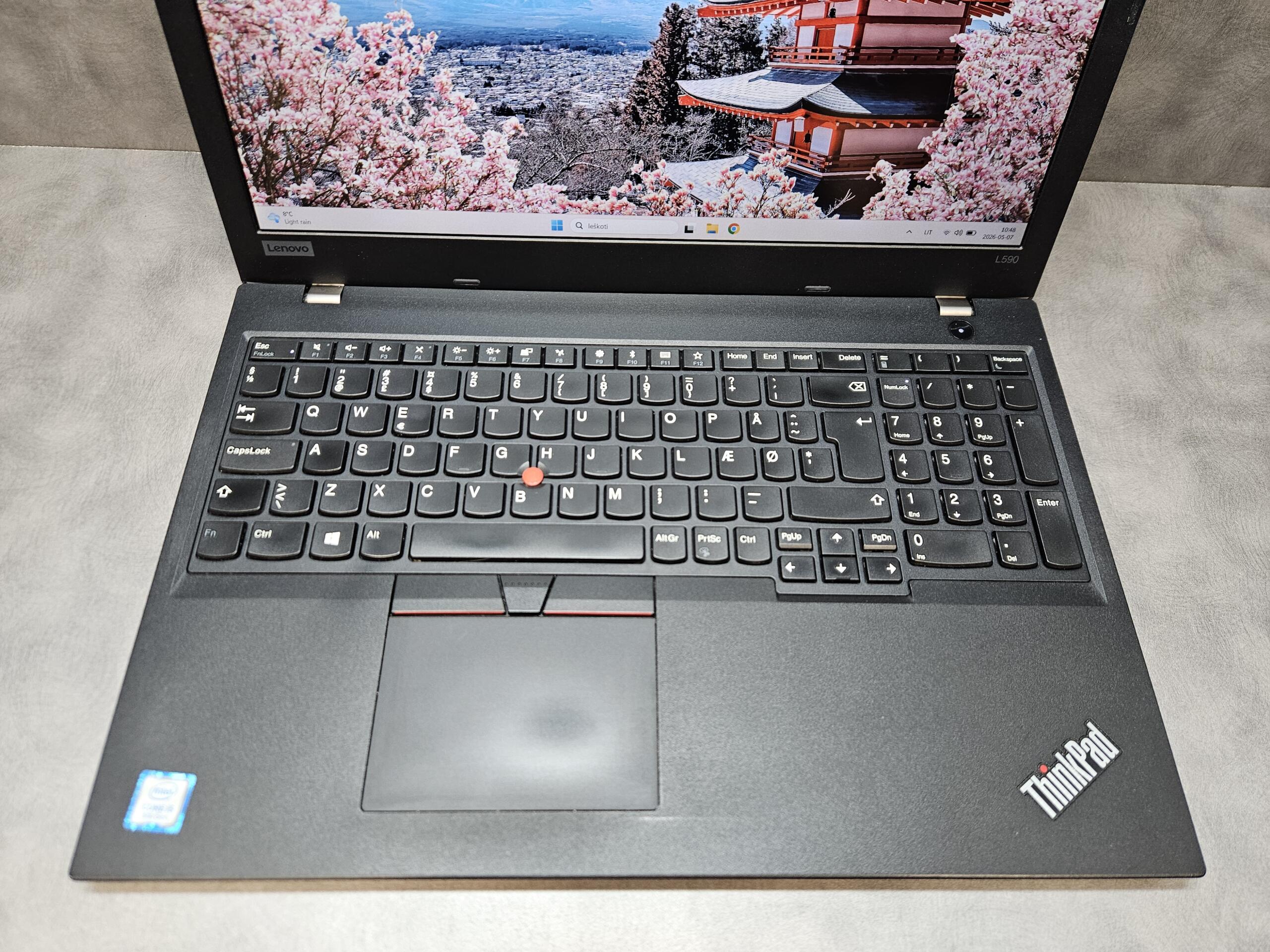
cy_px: 476
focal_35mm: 23
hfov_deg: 73.9
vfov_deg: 58.9
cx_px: 635
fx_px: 844
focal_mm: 5.4
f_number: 1.8
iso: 320
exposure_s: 1/142
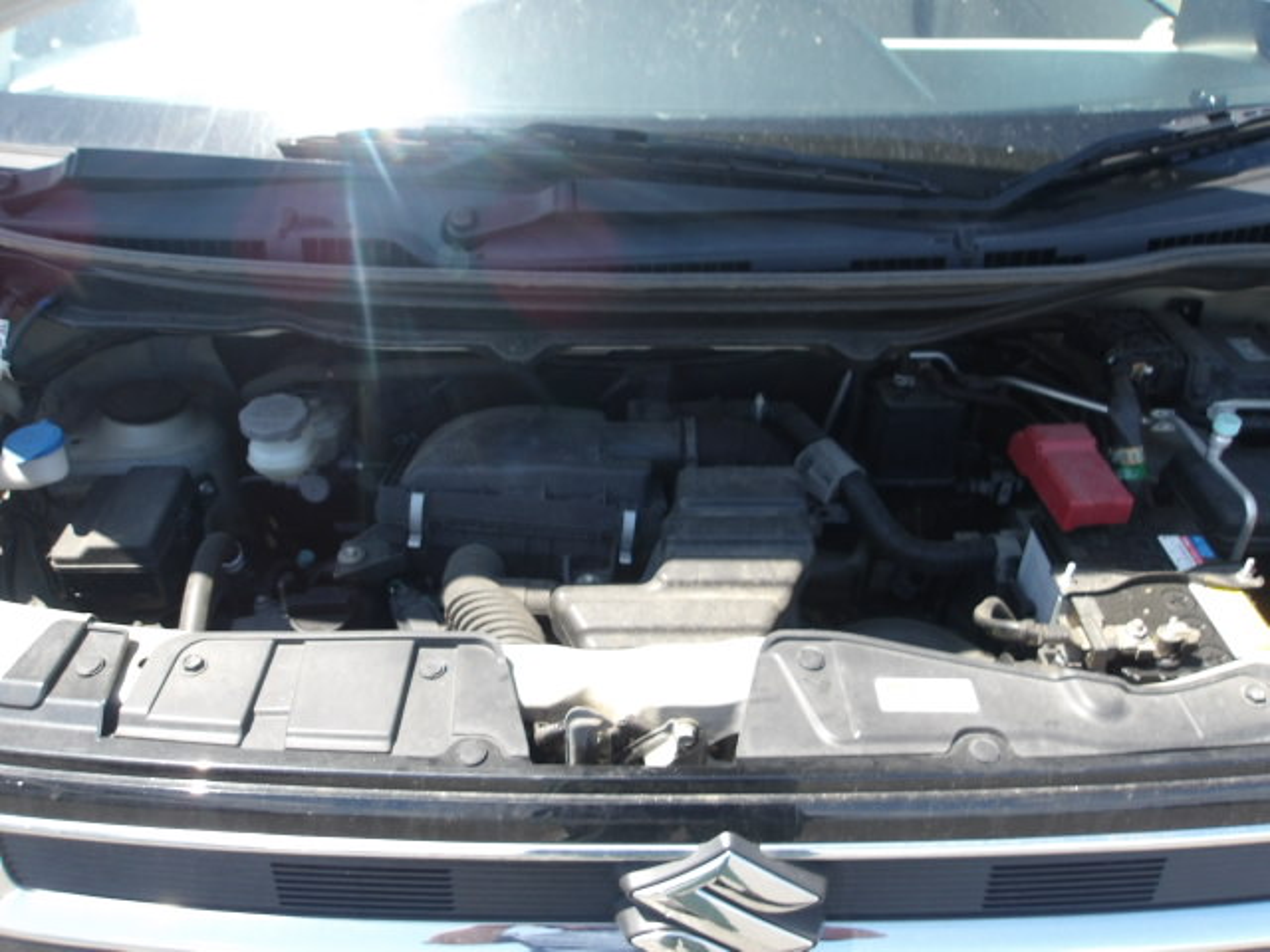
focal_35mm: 27
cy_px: 476
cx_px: 635
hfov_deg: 65.3
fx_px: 991
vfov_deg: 51.4
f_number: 10.4
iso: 211
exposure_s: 1/60
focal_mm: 4.9
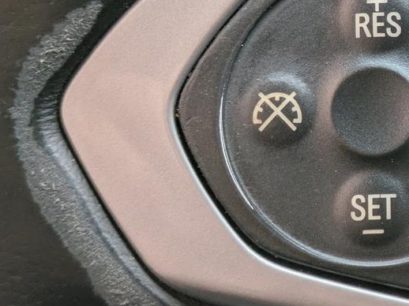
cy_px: 42
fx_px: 1488
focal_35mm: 126
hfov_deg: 15.2
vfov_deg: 11.7
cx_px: 477
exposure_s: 1/120
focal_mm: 5.43
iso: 72
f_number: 1.89
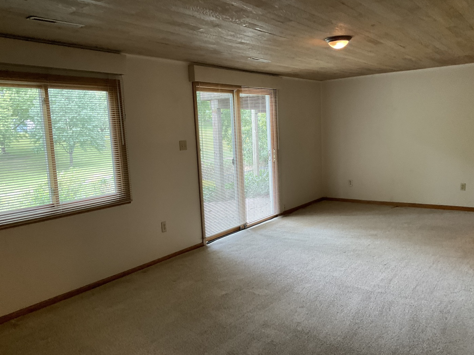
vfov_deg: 46.8
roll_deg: +2.3
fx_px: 411
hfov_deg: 60.0
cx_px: 244
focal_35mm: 30
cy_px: 175
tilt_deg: -5.6
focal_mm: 3
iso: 160
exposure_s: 1/60
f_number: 1.8
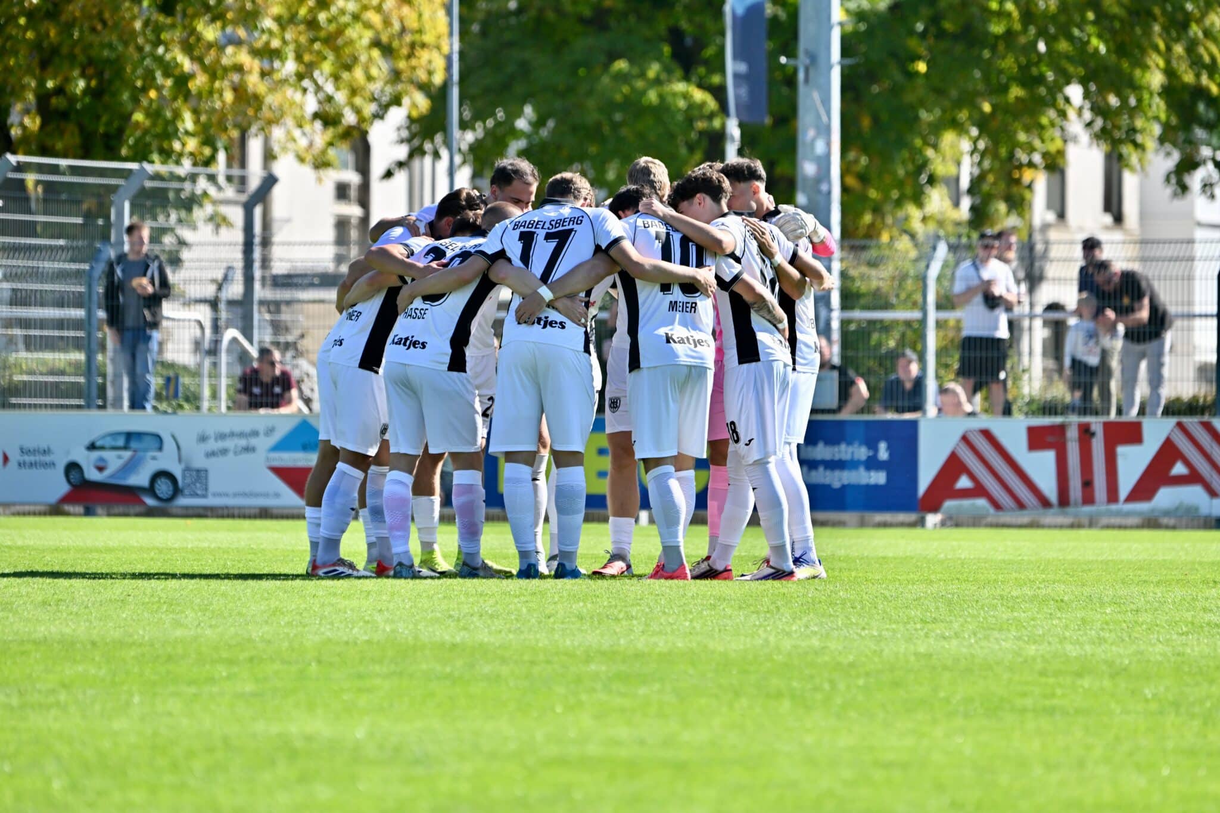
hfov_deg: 7.4
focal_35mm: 280
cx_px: 610
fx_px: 9487
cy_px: 406
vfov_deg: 4.9
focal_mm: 280
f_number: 5.6
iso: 400
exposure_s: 1/1600
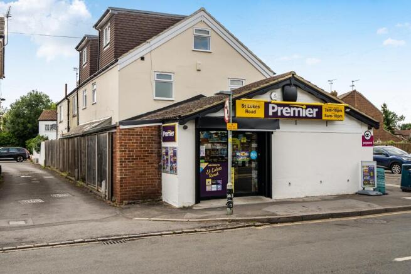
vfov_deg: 36.9
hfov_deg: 53.1
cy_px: 137
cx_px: 206
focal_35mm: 36
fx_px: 411
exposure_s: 1/640
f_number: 8
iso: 400
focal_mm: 24
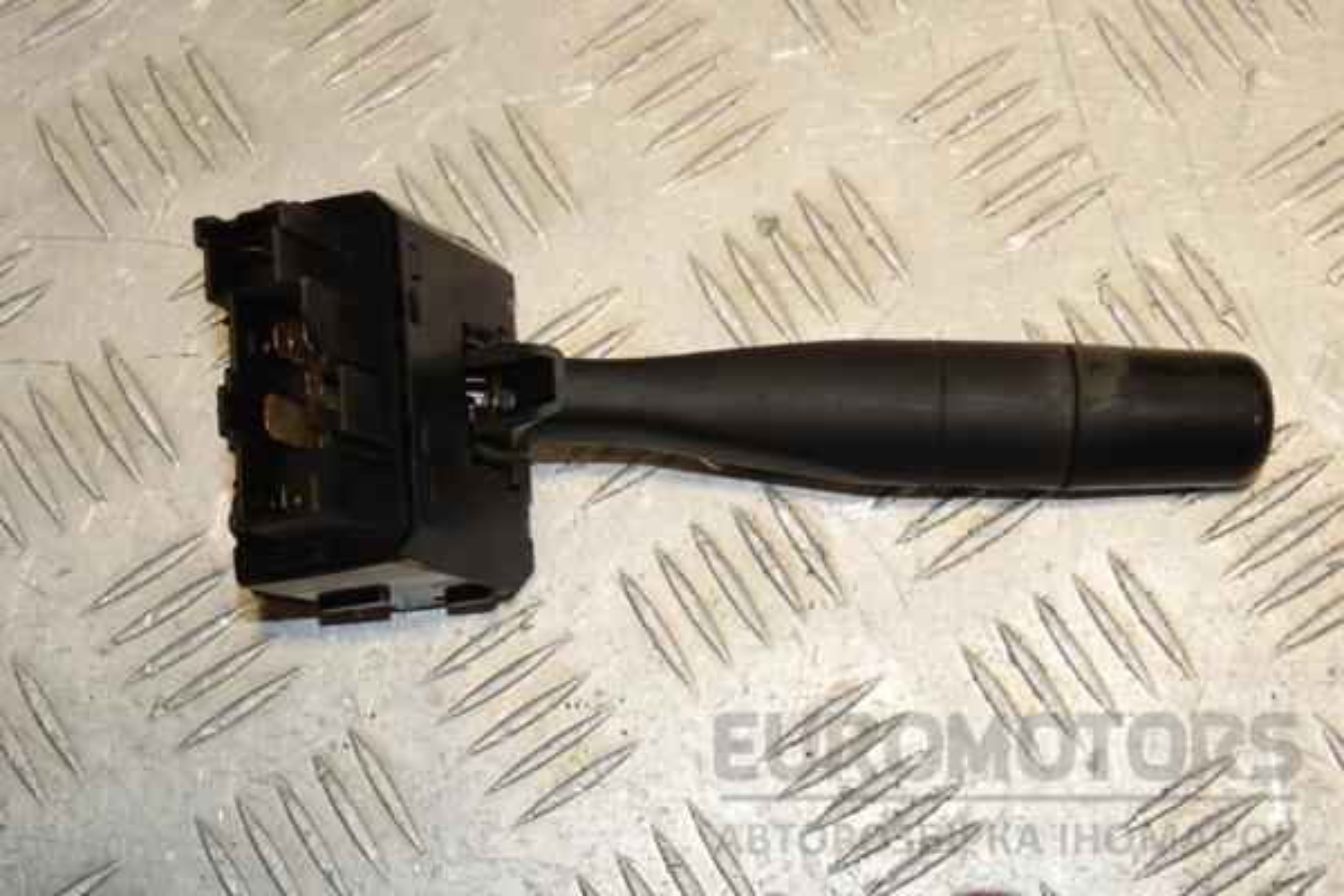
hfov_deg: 26.0
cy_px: 448
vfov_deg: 17.5
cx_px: 672
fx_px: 2912
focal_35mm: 78
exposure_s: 1/200
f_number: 11
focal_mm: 52
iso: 800
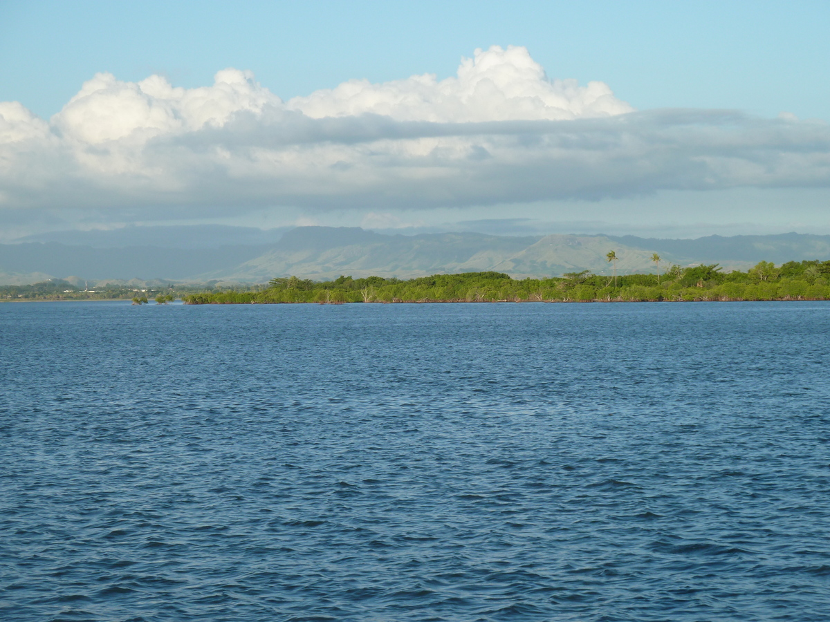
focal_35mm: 104
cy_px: 311
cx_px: 415
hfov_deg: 18.9
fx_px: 2494
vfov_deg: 14.2
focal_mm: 17
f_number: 4.3
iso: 80
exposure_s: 1/400
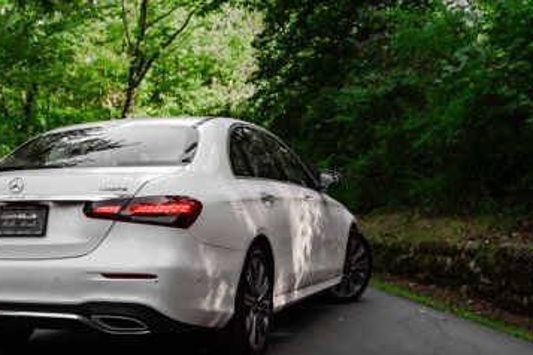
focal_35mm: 61
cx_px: 146
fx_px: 903
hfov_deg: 32.4
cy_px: 233
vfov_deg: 22.2
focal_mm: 34
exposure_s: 1/250
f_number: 5.6
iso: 500
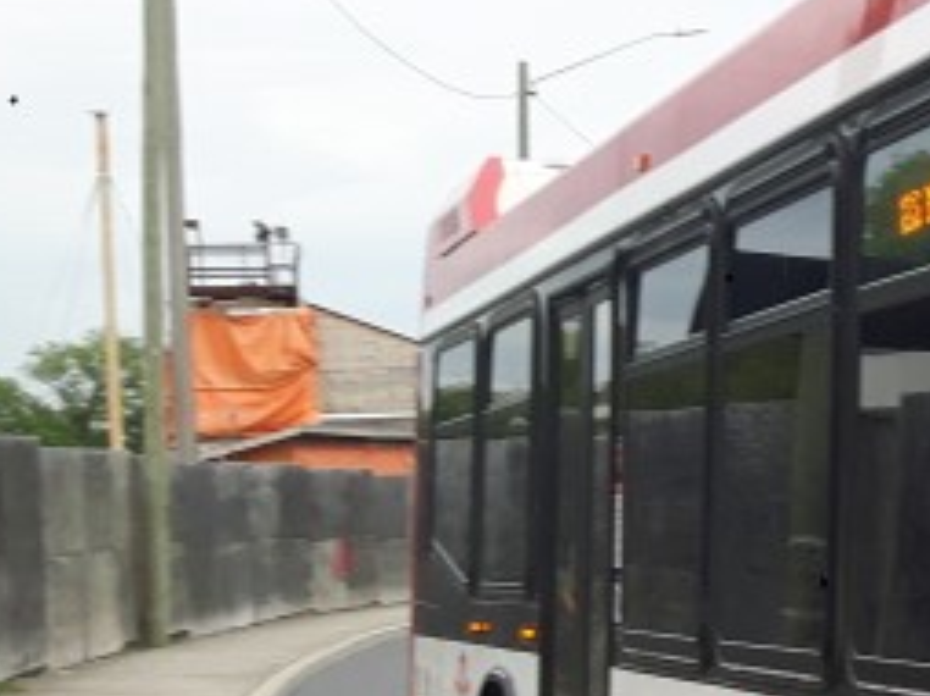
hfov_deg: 13.8
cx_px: 1765
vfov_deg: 11.8
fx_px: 3355
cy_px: 506
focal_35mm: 125
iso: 40
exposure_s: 1/234
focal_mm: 3.7
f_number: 1.9
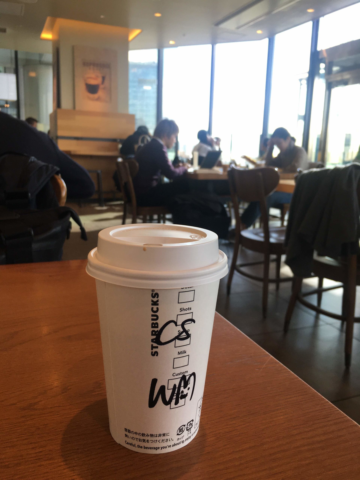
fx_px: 402
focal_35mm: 29
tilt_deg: -11.4
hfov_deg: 48.2
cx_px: 180
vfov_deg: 61.7
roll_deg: -1.9
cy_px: 240
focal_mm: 4.15
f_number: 2.2
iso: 40
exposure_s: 1/120
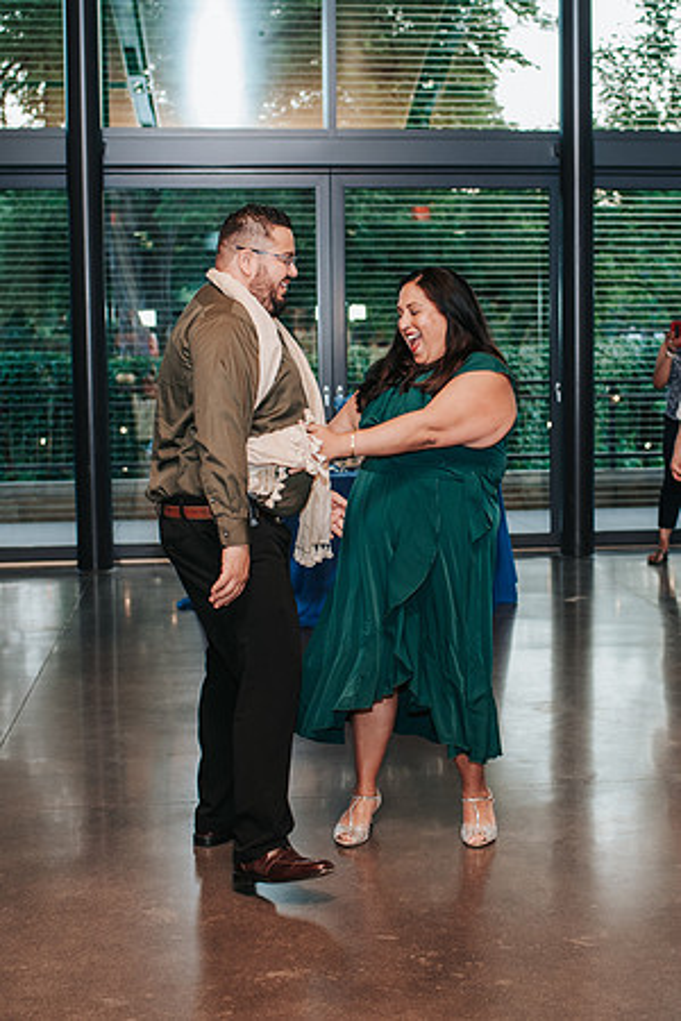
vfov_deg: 34.9
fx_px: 1626
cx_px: 451
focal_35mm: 57
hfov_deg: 23.6
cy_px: 485
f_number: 2.8
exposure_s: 1/160
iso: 450
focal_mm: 35
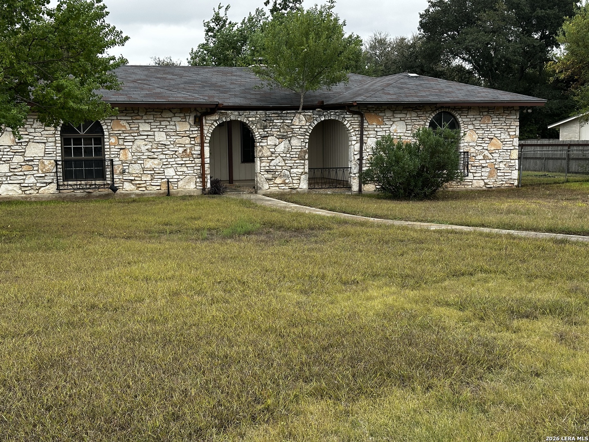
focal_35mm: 48
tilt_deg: -4.5
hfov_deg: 39.7
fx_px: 817
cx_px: 294
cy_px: 221
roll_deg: +1.4
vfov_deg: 30.3
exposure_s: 1/1639
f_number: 1.78
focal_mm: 6.86
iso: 64
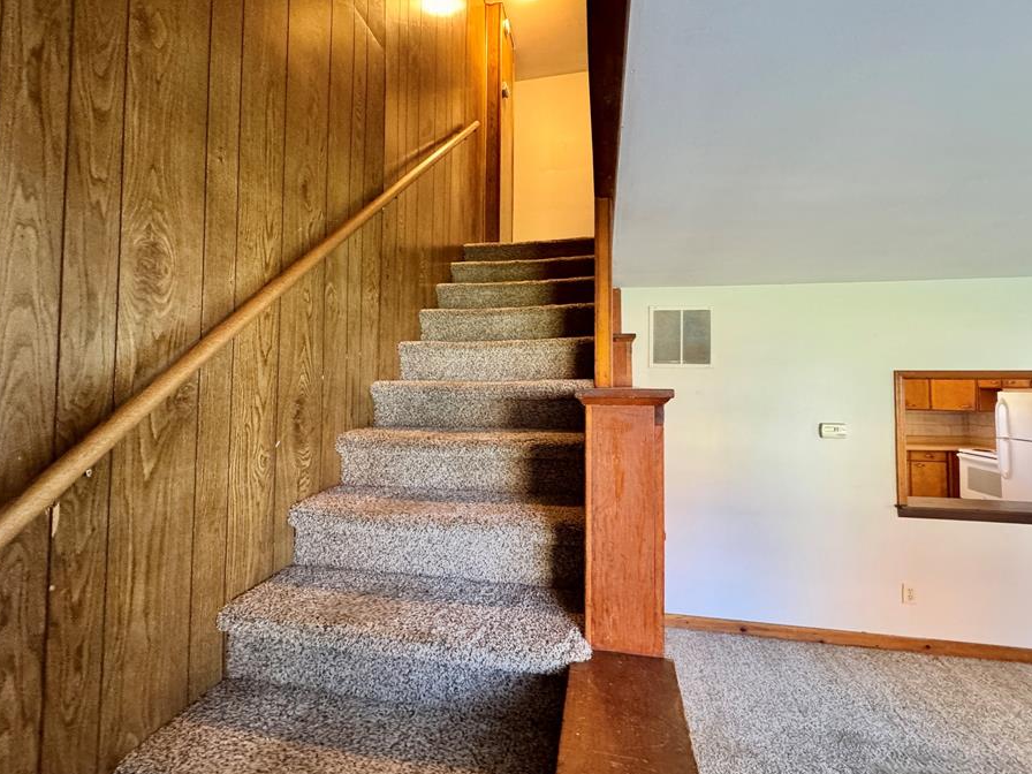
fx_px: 477
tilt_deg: +2.1
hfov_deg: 94.5
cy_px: 367
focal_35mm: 16
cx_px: 502
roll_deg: -0.3
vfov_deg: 78.0
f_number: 2.2
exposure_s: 1/60
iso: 640
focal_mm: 2.22
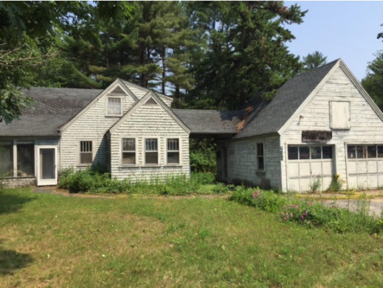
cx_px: 192
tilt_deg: +1.4
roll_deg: +0.4
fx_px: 321
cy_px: 144
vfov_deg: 48.3
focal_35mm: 29
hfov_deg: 61.6
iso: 32
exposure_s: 1/1883
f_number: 2.2
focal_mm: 4.15
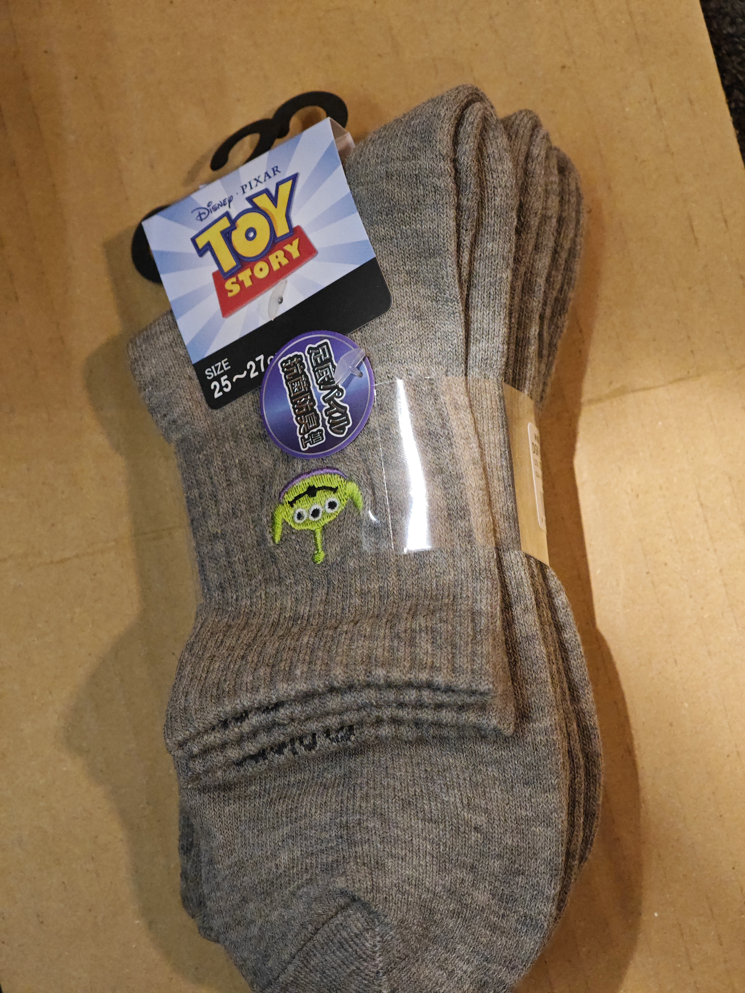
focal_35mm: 75
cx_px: 372
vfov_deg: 26.0
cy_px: 496
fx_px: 2152
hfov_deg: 19.6
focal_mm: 12.28
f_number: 1.8
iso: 640
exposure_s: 1/100
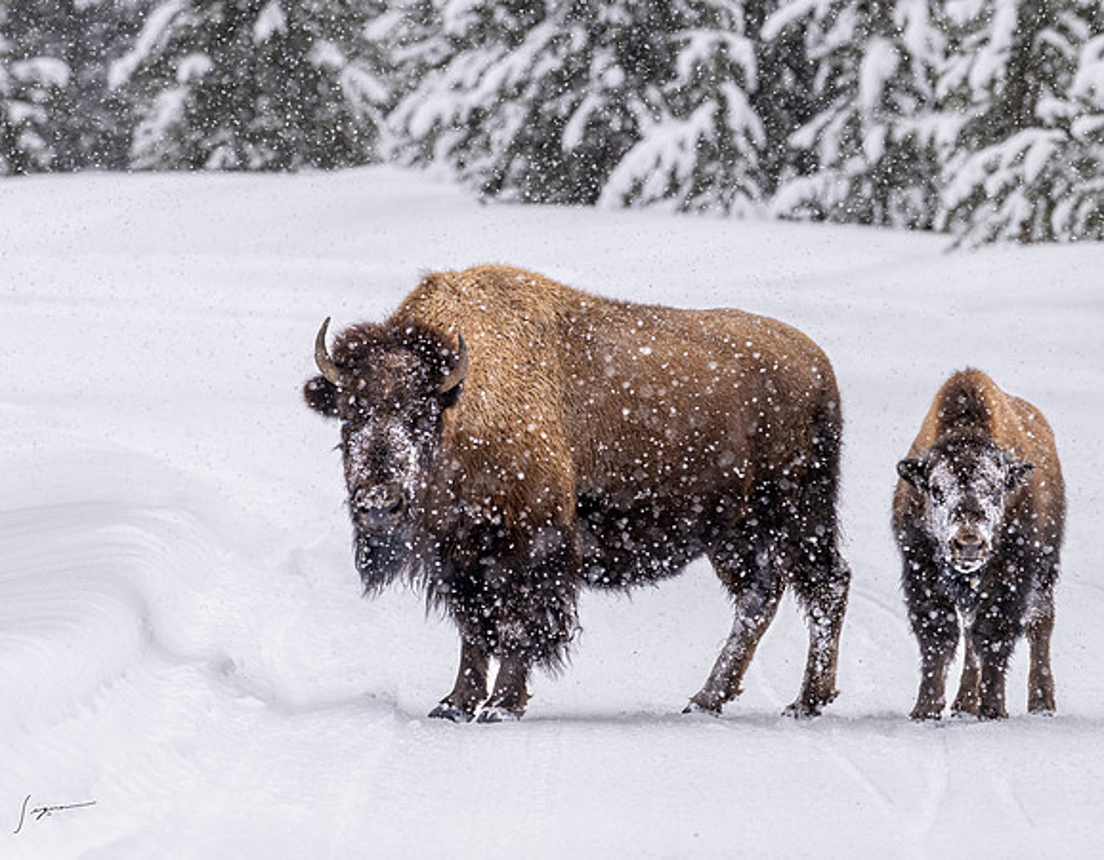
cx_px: 283
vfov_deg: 2.6
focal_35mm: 575
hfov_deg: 3.4
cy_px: 375
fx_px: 18602
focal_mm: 400
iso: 800
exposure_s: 1/400
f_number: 9
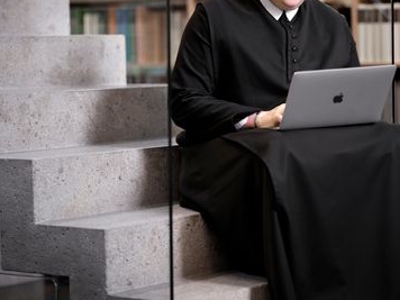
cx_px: 222
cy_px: 87
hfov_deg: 15.8
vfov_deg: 11.8
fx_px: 1444
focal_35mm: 125
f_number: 2
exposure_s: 1/40
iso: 400
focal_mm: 110
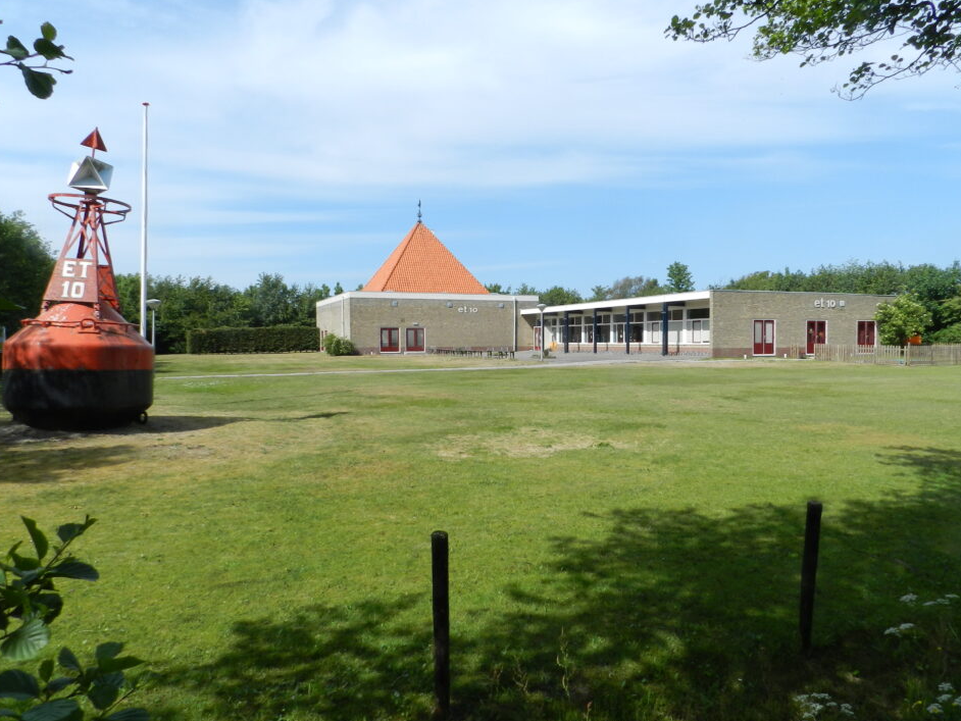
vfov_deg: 54.9
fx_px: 694
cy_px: 361
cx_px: 495
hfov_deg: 69.4
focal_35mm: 25
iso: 160
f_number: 4.5
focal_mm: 4
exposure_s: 1/800
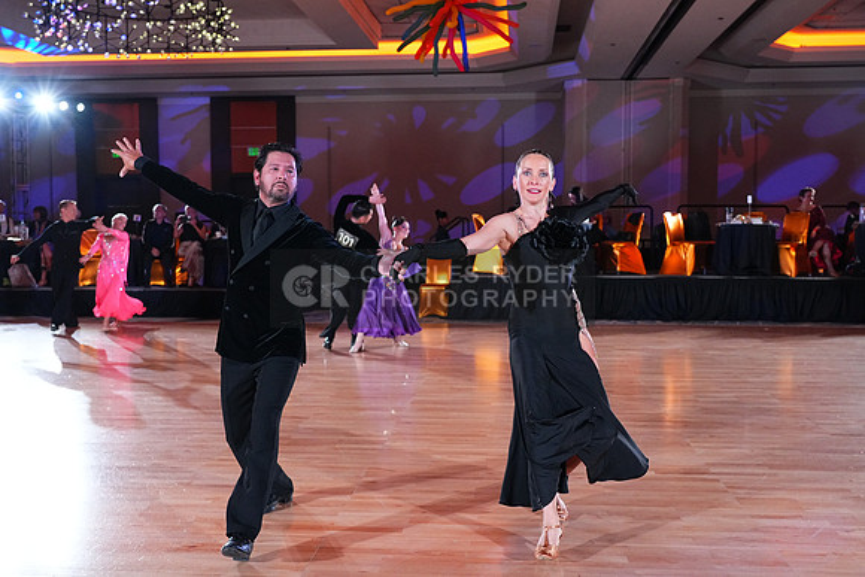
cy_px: 288
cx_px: 432
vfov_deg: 36.9
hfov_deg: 53.1
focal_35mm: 36
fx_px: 865
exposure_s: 1/400
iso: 5000
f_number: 5
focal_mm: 36
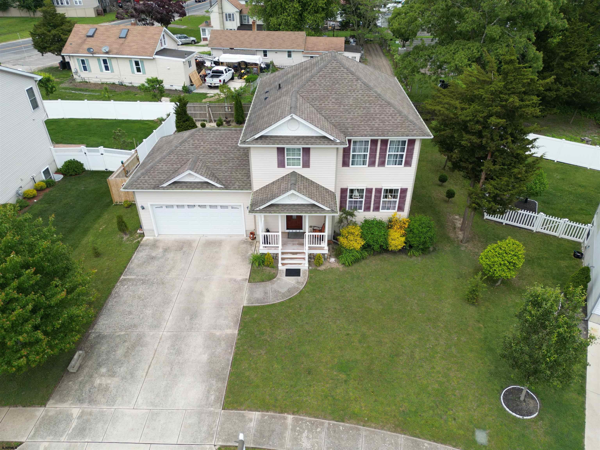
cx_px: 300
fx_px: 416
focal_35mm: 24
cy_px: 225
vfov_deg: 56.8
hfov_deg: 71.6
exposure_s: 1/1500
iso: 110
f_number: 1.7
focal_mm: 6.72
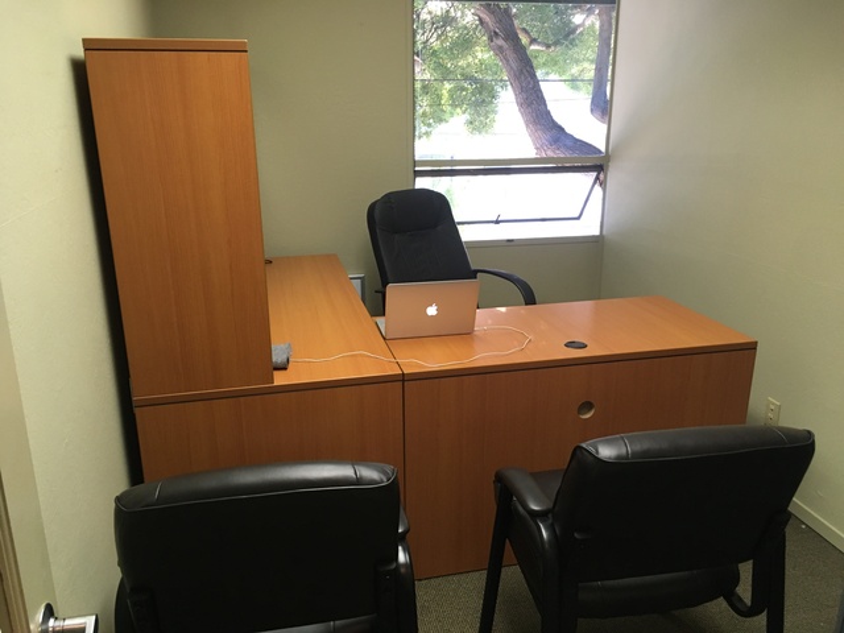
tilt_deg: -19.1
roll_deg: -0.4
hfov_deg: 61.7
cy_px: 316
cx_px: 422
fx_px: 707
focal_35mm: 29
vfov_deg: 48.2
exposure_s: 1/30
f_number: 2.2
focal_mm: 4.15
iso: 125
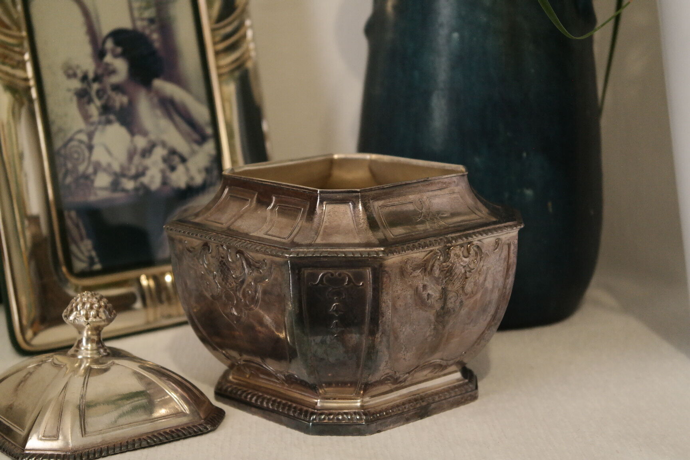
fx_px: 1476
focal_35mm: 77
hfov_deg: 26.3
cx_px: 345
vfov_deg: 17.7
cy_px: 230
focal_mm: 50
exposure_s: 1/30
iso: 1600
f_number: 5.6
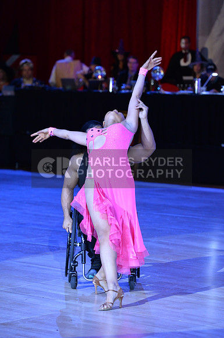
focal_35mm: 145
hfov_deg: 9.4
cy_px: 169
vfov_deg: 14.2
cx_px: 112
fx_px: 1357
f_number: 4.5
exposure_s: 1/250
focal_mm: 145
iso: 2000
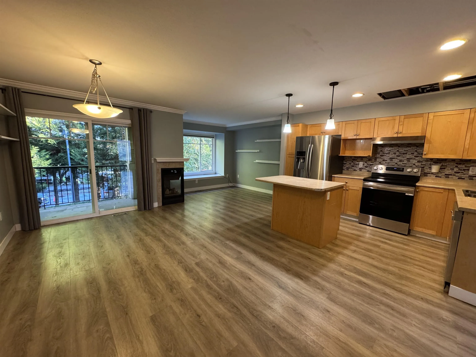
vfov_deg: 85.7
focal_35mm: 14
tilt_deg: -7.9
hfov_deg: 102.1
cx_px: 238
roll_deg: -1.2
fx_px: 193
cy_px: 178
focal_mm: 2.22
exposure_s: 1/60
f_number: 2.2
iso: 320
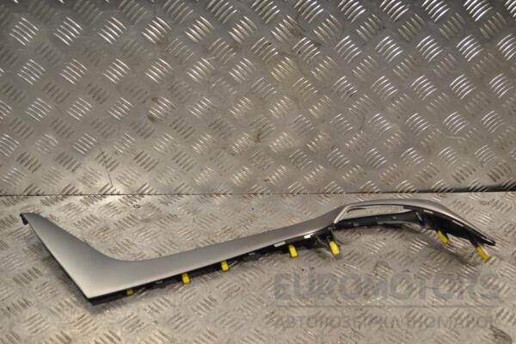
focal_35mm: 48
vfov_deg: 28.1
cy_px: 172
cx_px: 258
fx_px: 688
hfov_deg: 41.1
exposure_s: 1/125
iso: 400
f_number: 5.6
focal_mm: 32
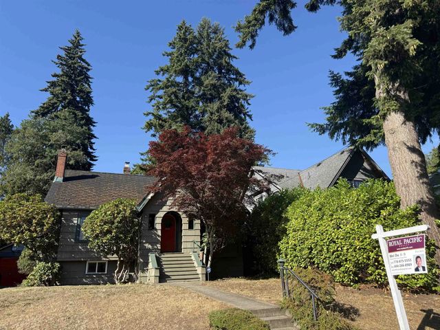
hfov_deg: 71.6
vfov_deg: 56.8
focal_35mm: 24
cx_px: 220
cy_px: 165
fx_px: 305
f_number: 1.78
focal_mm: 6.76
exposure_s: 1/2907
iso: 100
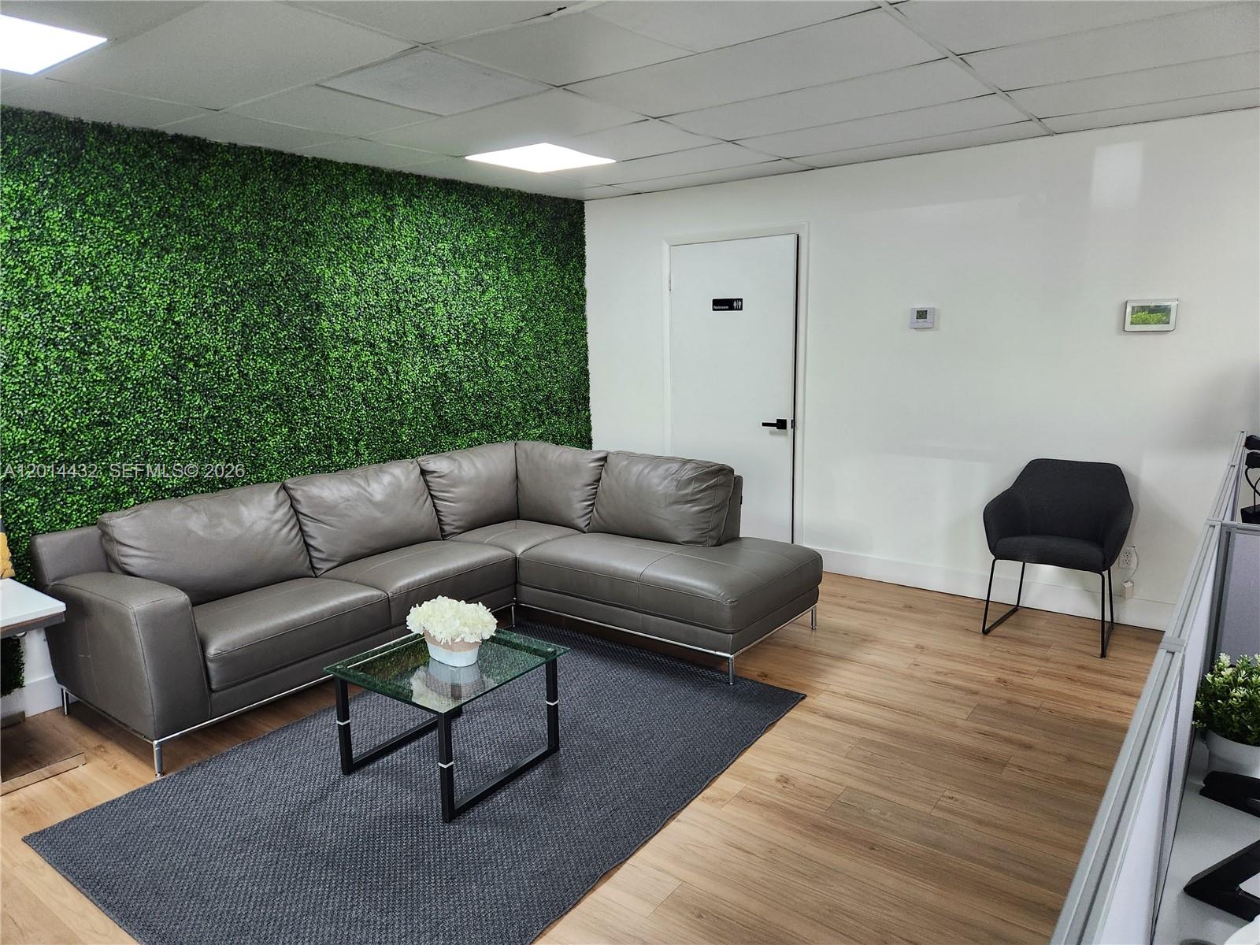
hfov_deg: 73.9
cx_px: 630
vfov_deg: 58.9
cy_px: 472
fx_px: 837
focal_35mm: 23
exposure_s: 1/120
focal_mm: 5.4
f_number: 1.8
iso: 250
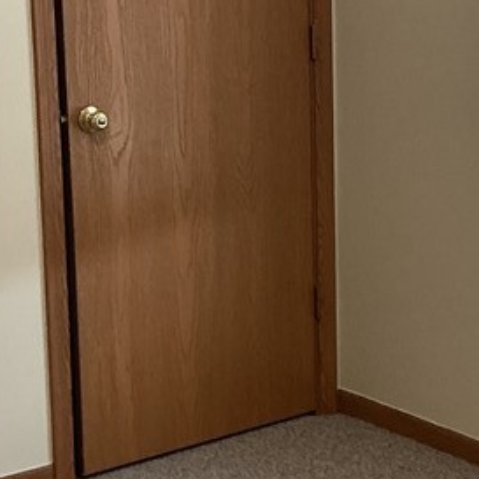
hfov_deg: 17.8
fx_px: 1503
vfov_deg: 18.1
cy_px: 209
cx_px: 425
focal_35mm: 96
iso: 64
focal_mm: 3
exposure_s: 1/60
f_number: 1.8
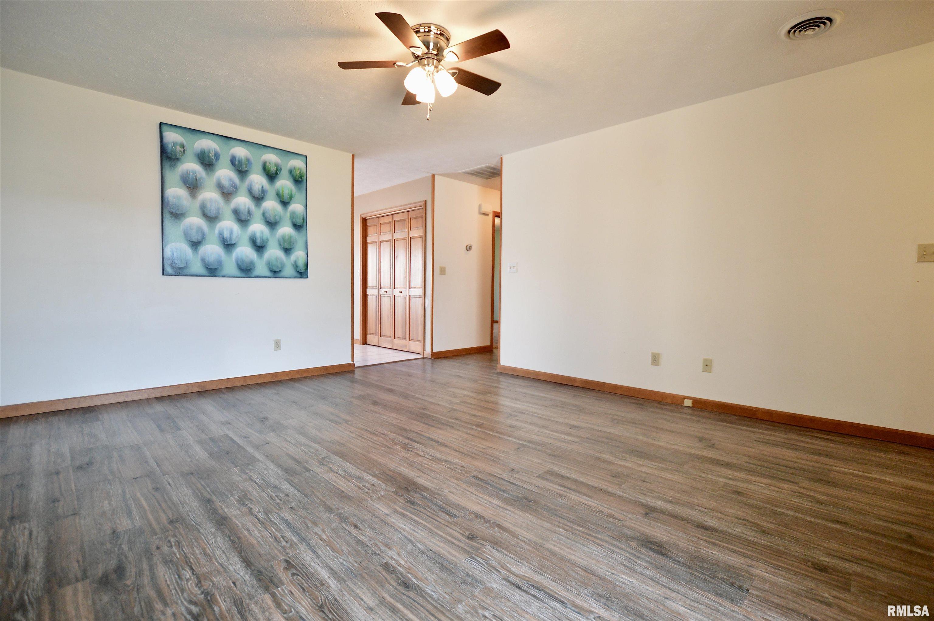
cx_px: 467
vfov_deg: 77.2
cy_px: 310
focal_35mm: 15
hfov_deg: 100.4
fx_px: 389
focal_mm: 10
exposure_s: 1/60
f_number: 3.5
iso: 900
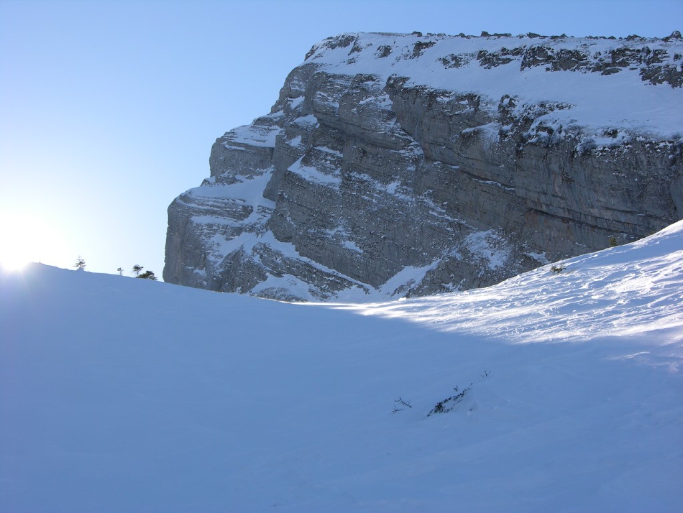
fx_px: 1302
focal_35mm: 66
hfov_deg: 29.4
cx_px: 342
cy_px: 256
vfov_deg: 22.3
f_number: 5.2
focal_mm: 16.8
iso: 50
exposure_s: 1/280
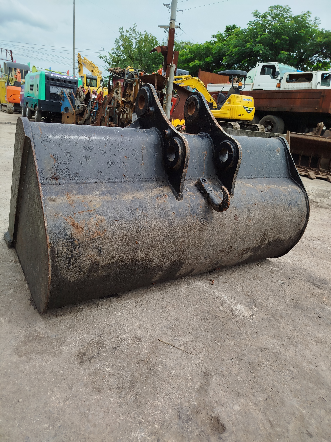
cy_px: 221
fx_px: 306
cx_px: 166
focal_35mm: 24
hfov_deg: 56.8
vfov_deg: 71.6
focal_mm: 5.31
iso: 50
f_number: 1.7
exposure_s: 1/1032
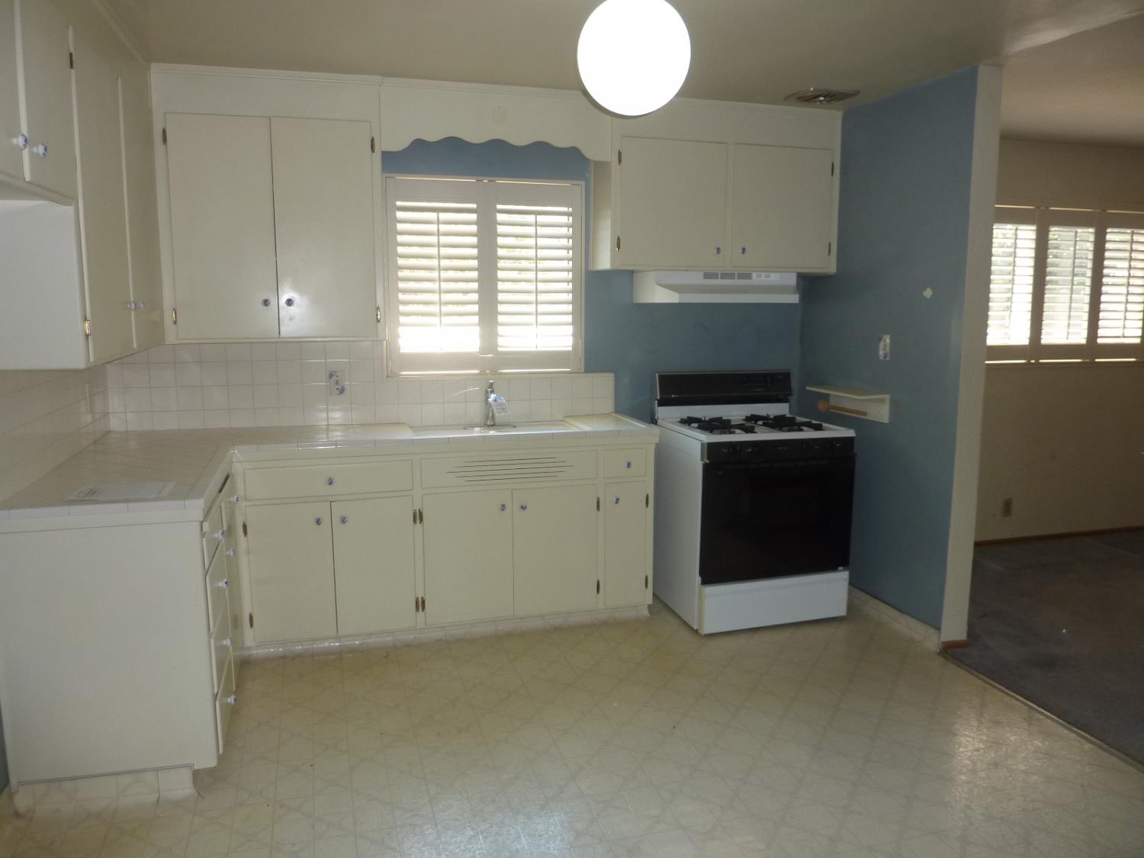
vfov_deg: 54.9
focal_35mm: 25
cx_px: 572
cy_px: 429
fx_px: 826
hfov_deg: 69.4
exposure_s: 1/30
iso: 160
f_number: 3.3
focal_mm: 4.1
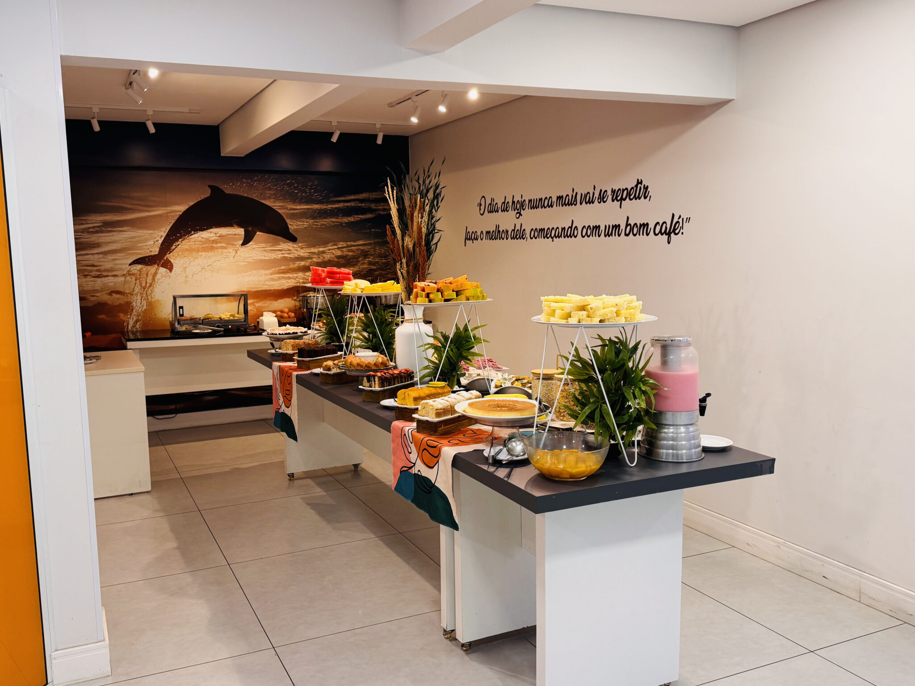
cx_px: 415
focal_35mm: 30
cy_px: 348
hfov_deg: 59.9
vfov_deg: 46.8
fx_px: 793
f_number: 1.78
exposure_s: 1/60
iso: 125
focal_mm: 6.76
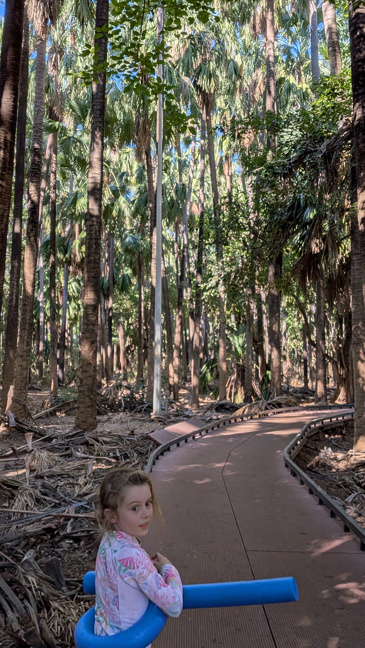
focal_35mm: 35
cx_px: 167
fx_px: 602
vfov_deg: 56.3
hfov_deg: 33.7
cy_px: 267
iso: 27
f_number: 1.7
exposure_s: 1/1595
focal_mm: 4.53
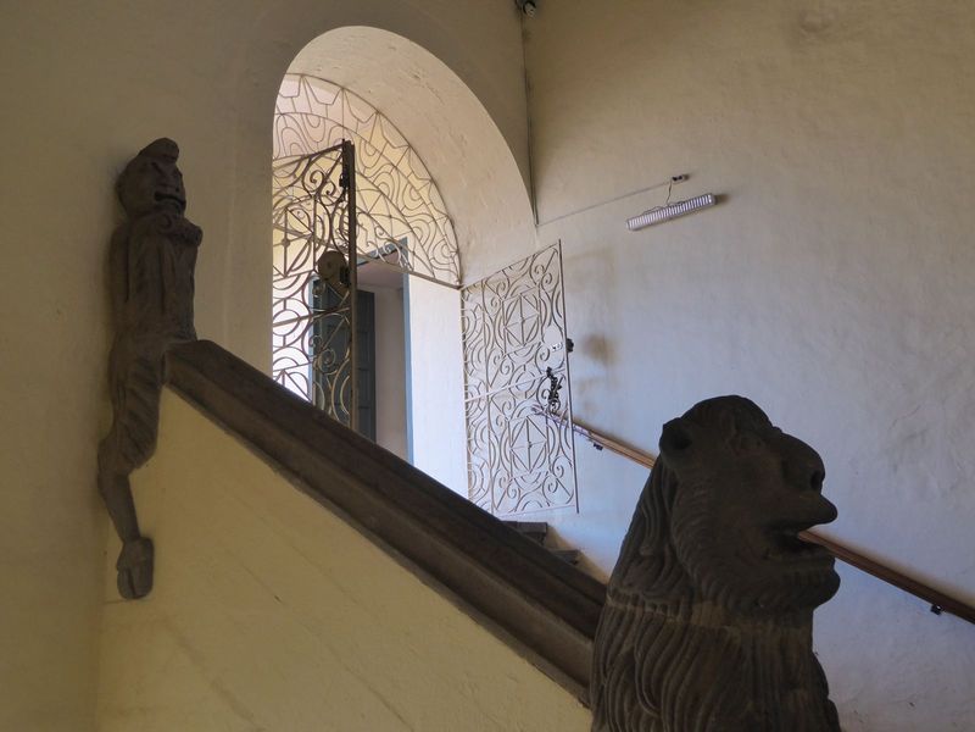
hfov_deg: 56.8
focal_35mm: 32
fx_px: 901
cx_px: 488
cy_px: 366
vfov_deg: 44.2
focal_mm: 5.4
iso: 400
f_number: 3.5
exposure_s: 1/80
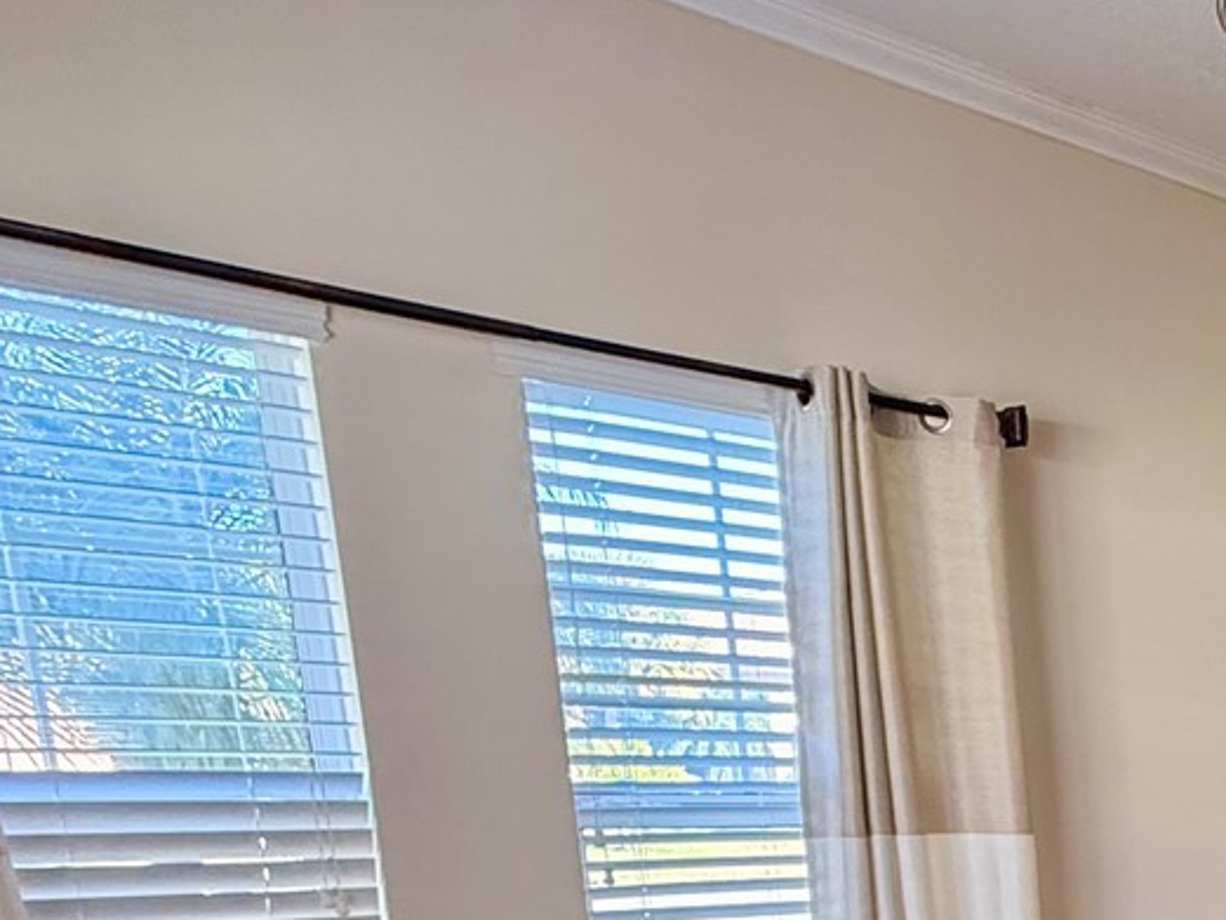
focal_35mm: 43
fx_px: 1523
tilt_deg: -10.4
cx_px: 1744
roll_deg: -1.2
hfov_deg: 30.1
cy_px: 1059
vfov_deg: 29.6
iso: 320
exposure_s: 1/120
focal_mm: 2.22
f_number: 2.2
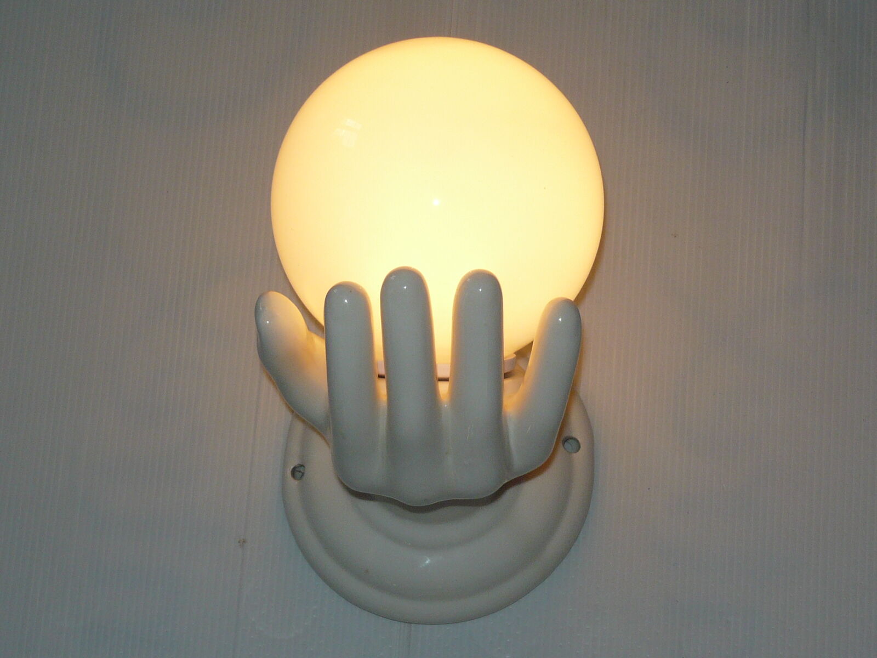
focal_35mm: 88
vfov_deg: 16.8
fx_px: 2229
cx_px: 438
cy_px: 329
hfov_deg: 22.3
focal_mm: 9.1
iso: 100
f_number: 3.4
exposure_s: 1/200
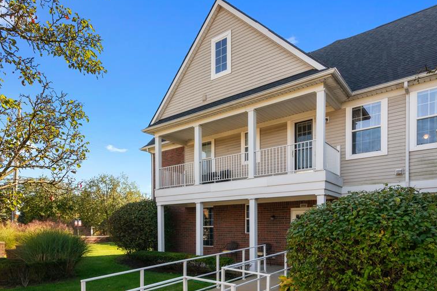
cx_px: 212
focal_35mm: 23
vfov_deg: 54.6
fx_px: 279
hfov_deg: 76.1
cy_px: 179
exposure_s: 1/500
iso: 320
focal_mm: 17
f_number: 9
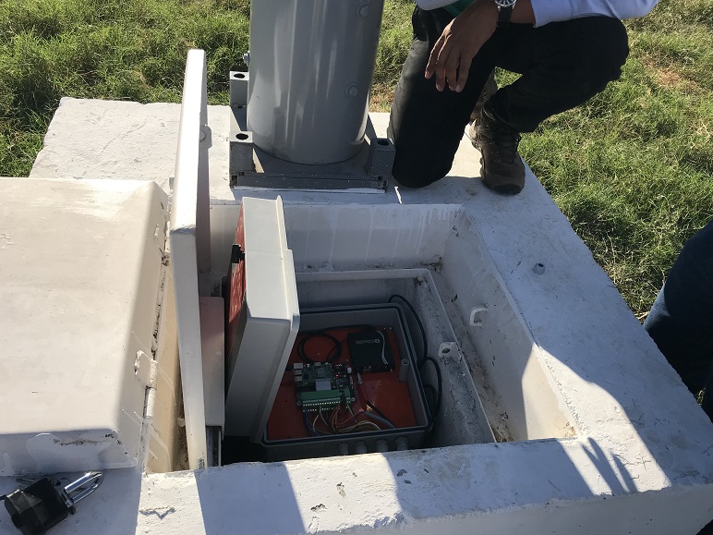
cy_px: 268
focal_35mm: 29
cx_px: 360
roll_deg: -11.0
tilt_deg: -41.6
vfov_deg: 48.2
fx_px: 597
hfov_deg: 61.7
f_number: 1.8
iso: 20
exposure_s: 1/2336
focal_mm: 3.99
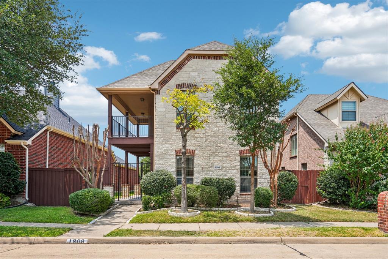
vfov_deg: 57.2
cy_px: 130
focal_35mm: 22
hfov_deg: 78.6
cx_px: 194
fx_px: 237
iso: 100
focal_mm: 22
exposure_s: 1/250
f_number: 8
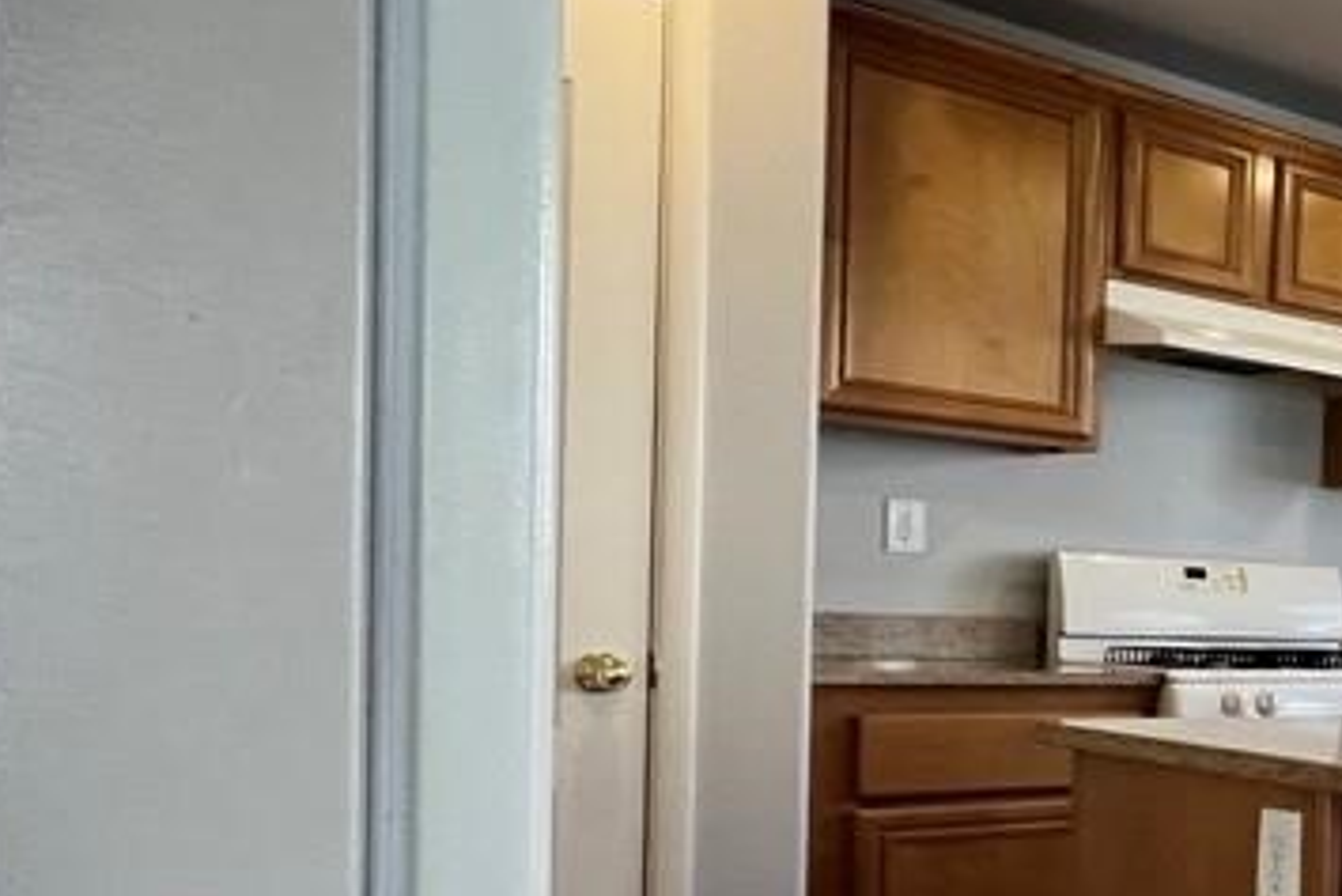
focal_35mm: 39
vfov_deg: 33.5
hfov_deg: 31.3
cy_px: 688
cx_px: 1913
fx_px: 1454
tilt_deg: -2.0
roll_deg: -2.9
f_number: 1.8
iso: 250
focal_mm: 1.57
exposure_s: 1/120
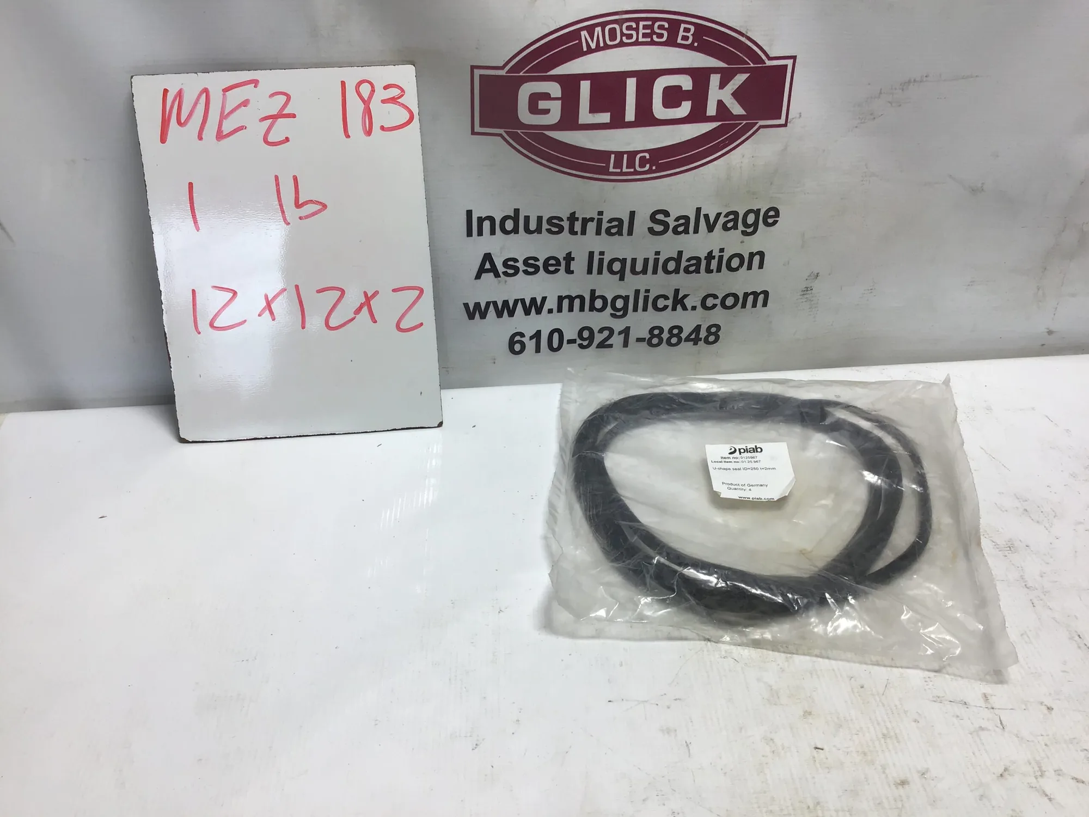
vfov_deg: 45.4
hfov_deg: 58.4
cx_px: 544
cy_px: 408
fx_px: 975
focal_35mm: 31
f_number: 2.4
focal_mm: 3.3
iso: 25
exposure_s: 1/181
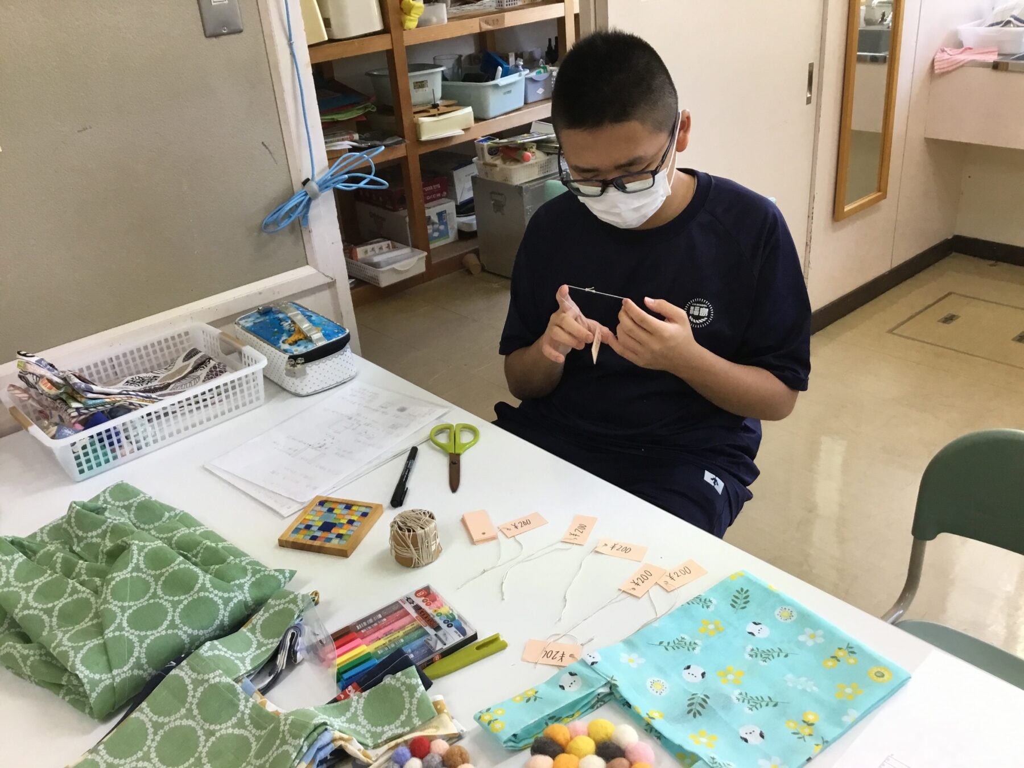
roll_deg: +3.9
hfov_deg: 58.4
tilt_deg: -26.9
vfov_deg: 45.4
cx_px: 512
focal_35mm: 31
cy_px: 384
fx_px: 917
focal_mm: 3.3
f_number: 2.4
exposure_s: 1/30
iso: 32
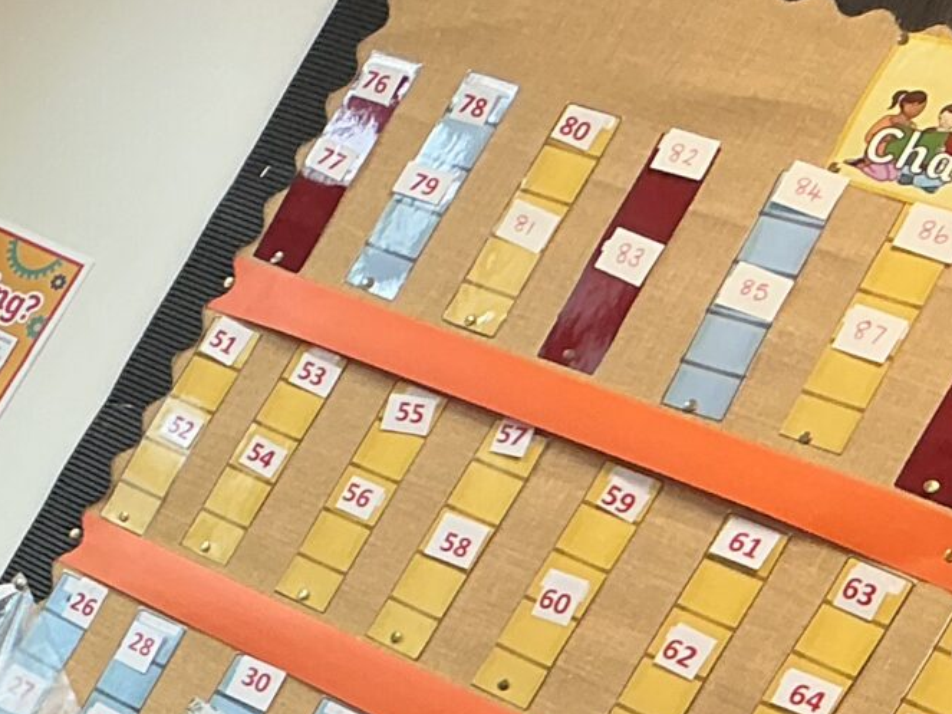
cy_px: 546
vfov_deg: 13.2
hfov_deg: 15.6
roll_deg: -29.7
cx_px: -650
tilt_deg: -5.9
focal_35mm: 112
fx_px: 3080
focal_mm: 3
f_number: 1.8
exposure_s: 1/60
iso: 40
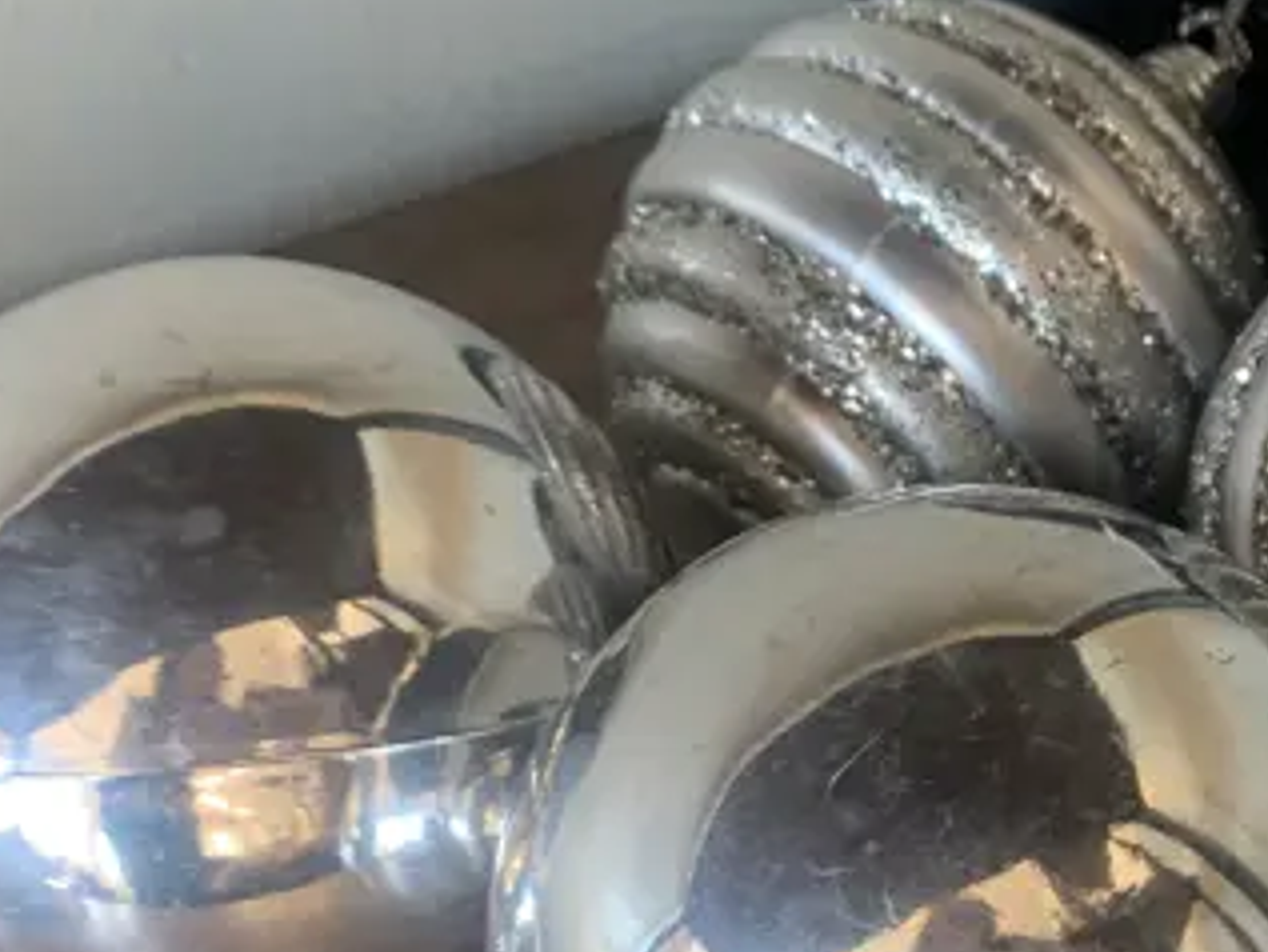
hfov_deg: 21.4
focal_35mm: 84
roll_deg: +1.3
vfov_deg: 17.4
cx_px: 1572
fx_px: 3078
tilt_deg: -43.8
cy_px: 792
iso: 125
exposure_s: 1/50
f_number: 1.8
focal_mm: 4.25
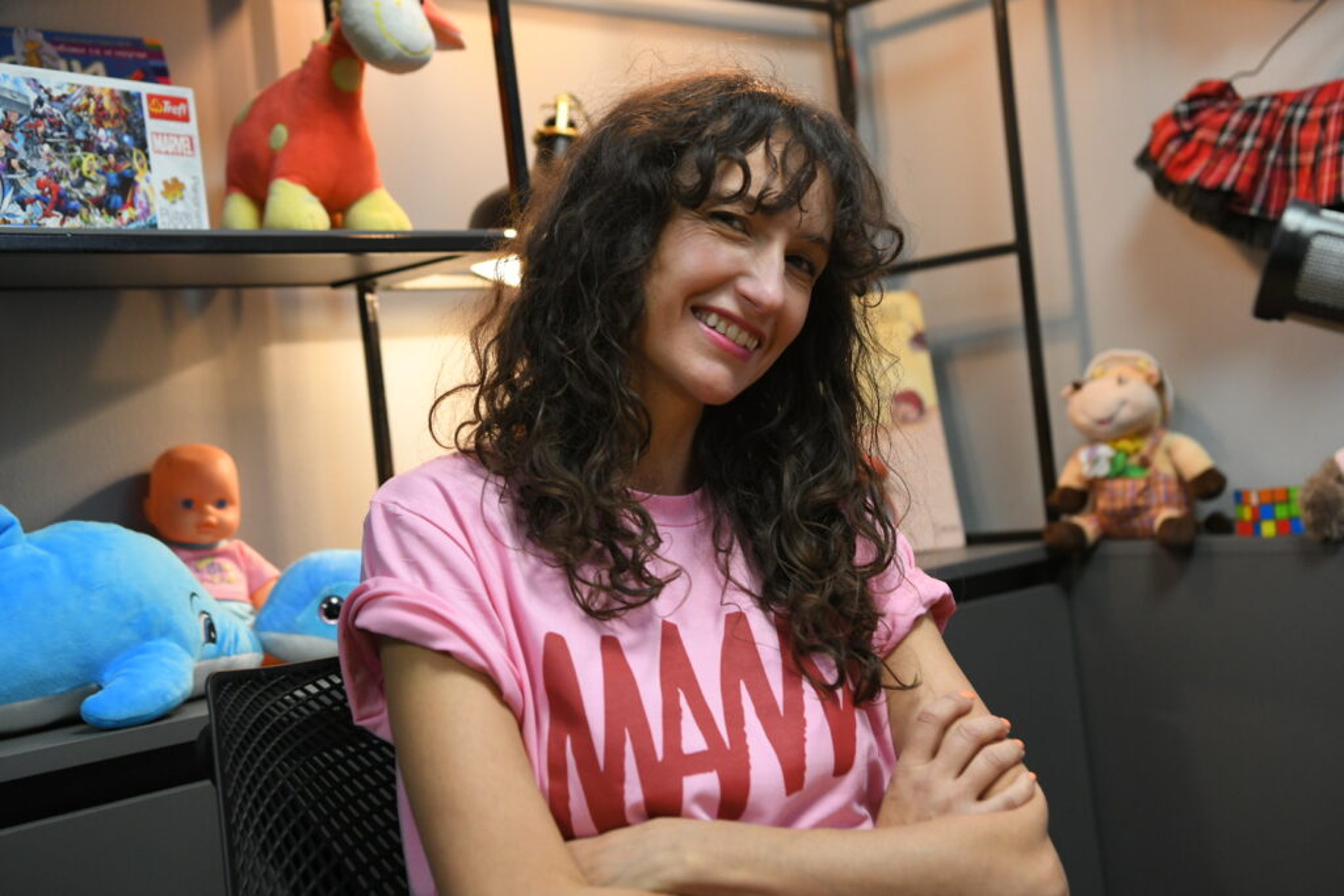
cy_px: 448
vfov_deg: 27.0
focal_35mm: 50
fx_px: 1867
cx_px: 672
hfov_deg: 39.6
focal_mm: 50
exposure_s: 1/160
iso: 2000
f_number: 4
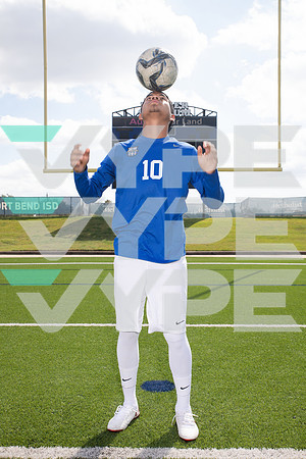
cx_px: 153
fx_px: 446
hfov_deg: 37.9
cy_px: 230
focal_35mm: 35
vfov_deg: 54.4
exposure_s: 1/320
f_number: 7.1
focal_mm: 35
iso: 125
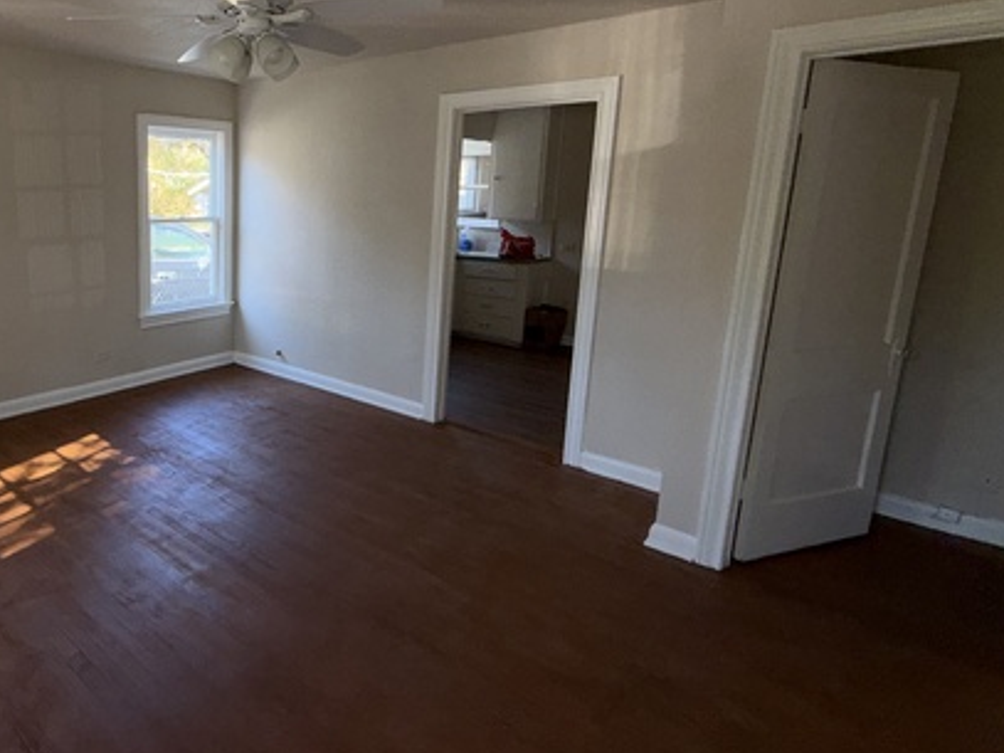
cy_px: 294
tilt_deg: -9.6
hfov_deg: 71.1
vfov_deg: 60.4
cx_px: 249
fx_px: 638
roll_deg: -0.5
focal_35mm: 22
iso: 40
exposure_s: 1/121
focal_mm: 2.22
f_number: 2.2
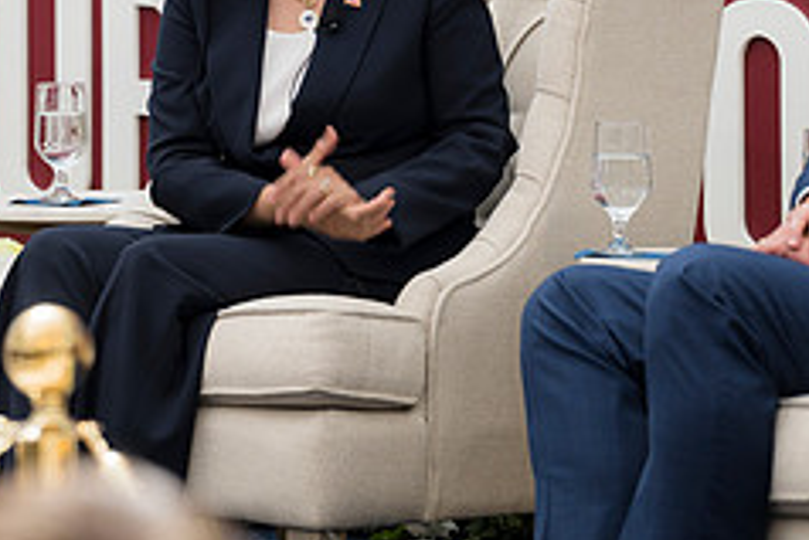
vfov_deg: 4.2
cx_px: 309
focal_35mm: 324
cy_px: -5
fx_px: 7285
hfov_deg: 6.4
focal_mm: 133
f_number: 4
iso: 90
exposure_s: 1/160
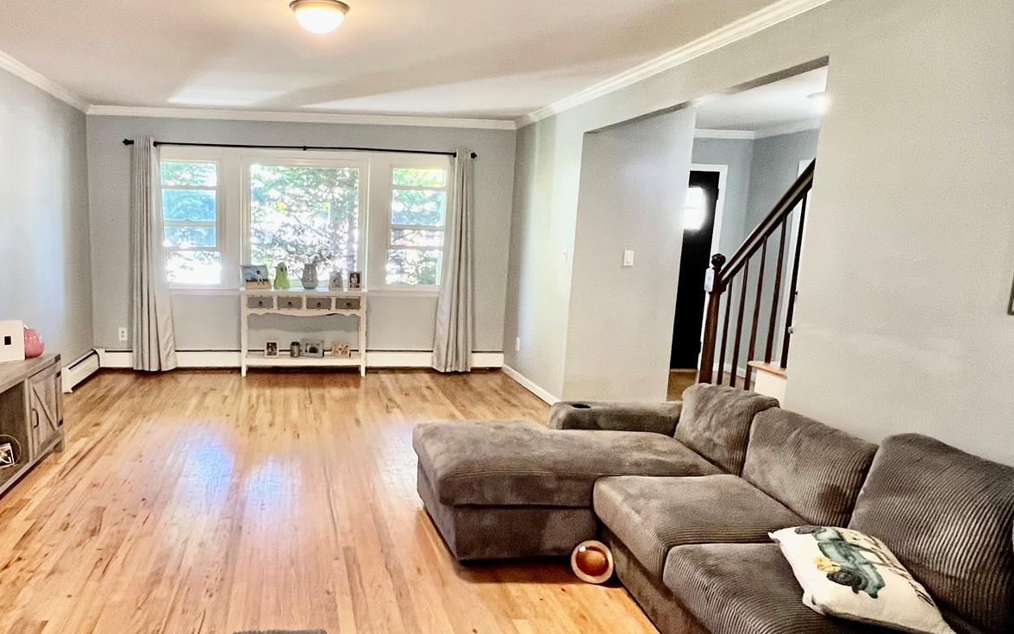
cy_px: 348
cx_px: 354
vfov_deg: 51.0
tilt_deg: -8.5
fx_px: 663
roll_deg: -1.0
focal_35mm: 24
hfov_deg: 73.0
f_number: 1.8
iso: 320
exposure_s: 1/60
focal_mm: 1.57
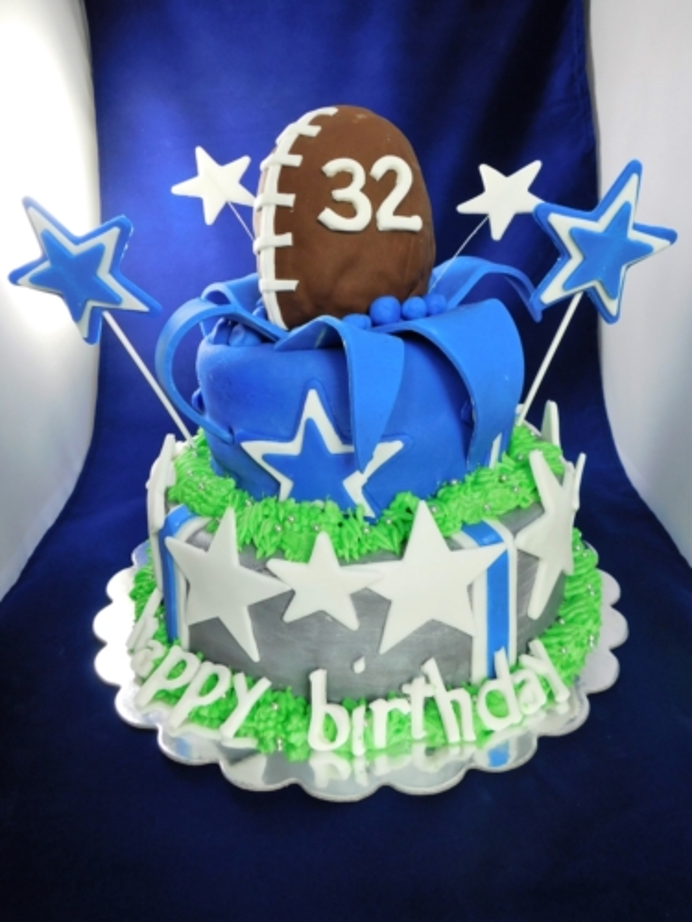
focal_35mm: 25
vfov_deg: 69.4
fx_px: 666
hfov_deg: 54.9
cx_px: 346
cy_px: 461
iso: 125
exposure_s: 1/30
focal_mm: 4.5
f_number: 3.1
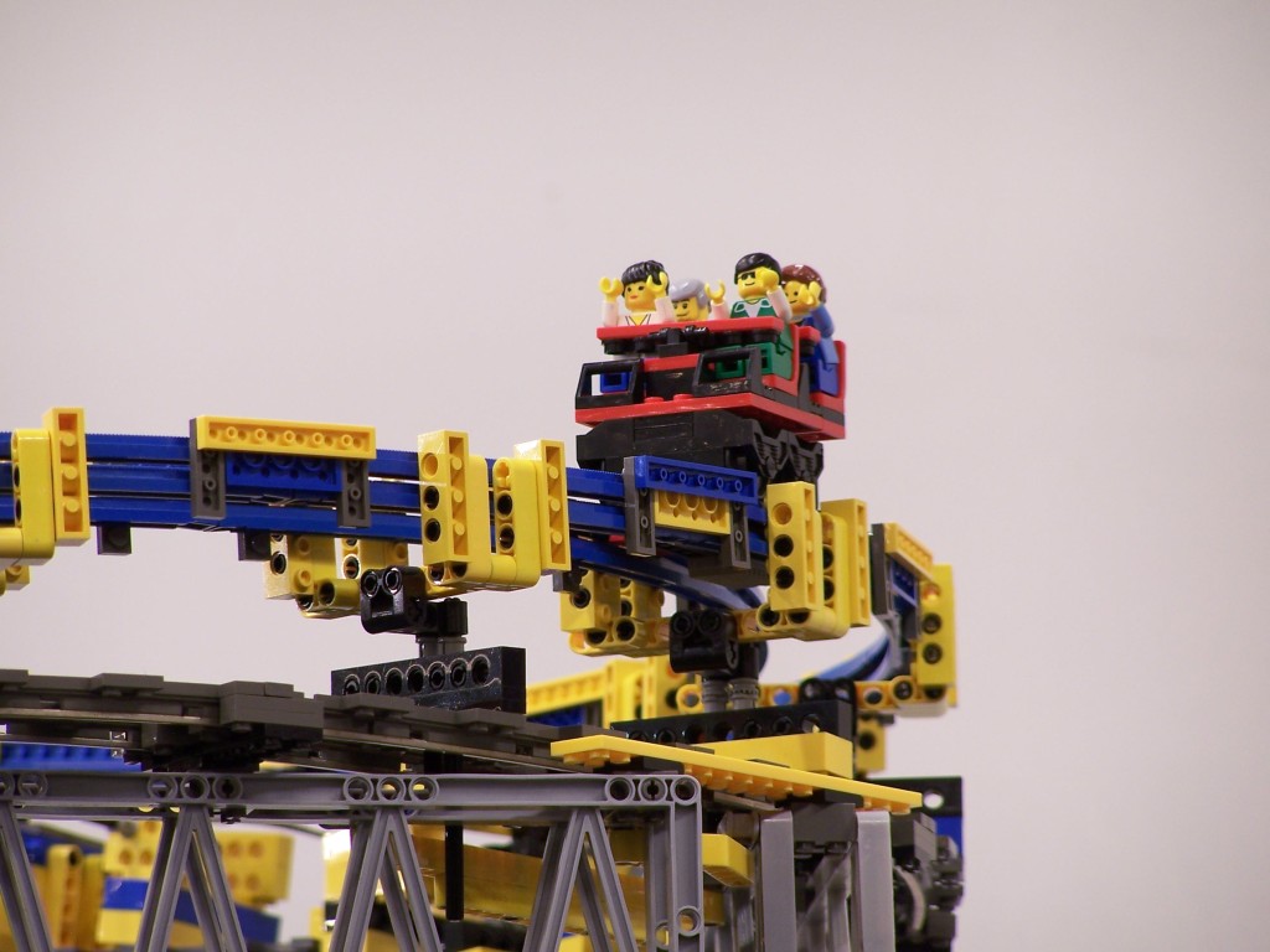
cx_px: 635
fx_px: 11630
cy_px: 476
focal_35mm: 317
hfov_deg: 6.3
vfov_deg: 4.7
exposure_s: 1/2
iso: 80
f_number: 3.6
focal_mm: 52.6
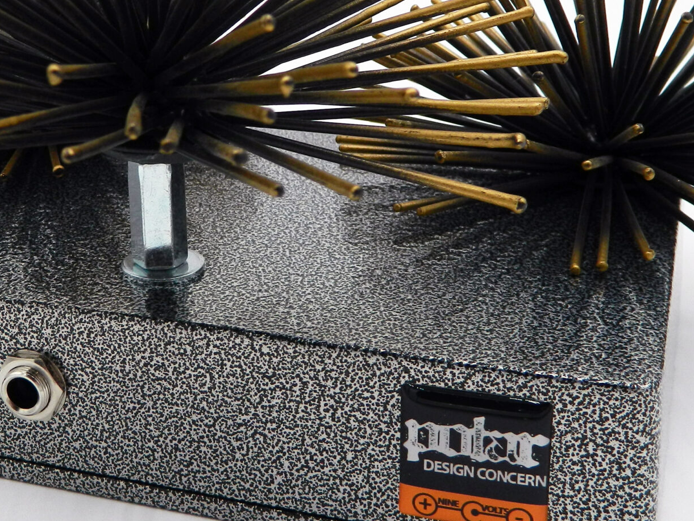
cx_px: 213
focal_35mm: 65
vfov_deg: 22.5
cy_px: 191
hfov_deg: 29.5
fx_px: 1303
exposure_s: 1/400
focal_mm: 5.6
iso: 80
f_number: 3.2
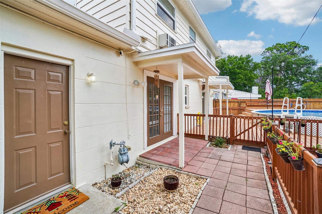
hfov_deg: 100.4
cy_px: 107
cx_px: 161
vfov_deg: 77.3
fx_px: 134
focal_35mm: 15
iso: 100
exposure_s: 1/90
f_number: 8
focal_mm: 10
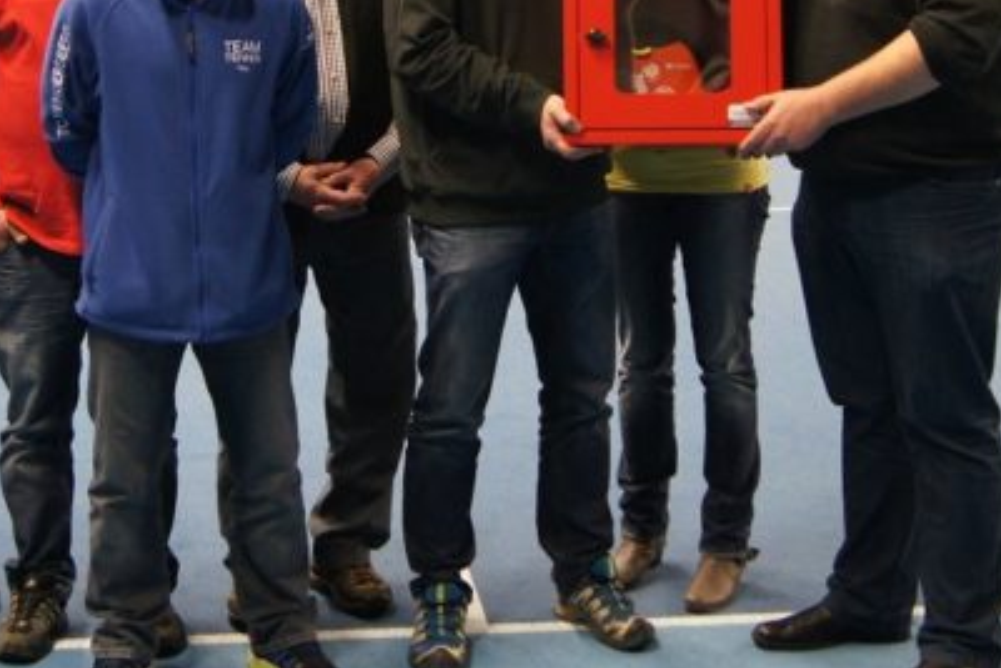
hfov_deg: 42.7
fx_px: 1252
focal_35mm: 45
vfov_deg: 29.6
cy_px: 213
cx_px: 300
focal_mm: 20
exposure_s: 1/40
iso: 800
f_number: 3.5
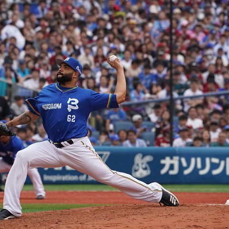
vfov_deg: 3.5
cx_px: 106
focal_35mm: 498
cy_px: 114
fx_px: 3727
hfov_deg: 3.5
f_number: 8
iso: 2500
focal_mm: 389
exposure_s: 1/1600
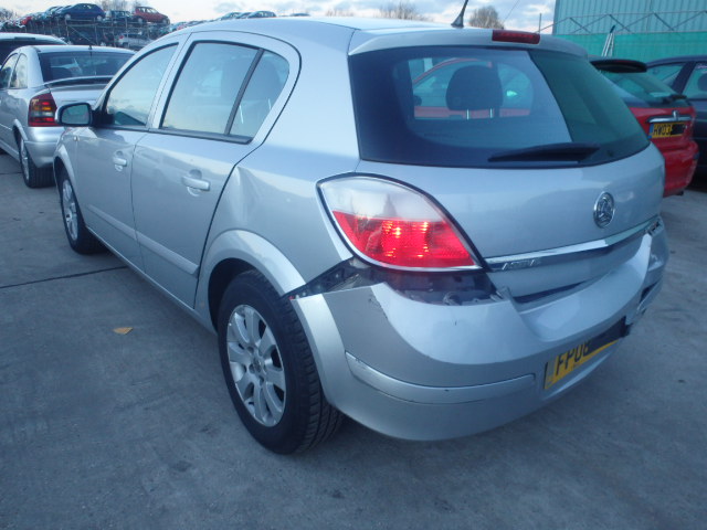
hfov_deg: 63.4
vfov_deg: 49.7
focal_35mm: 28
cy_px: 265
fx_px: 572
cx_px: 354
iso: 200
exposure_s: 1/30
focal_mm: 5
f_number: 3.9
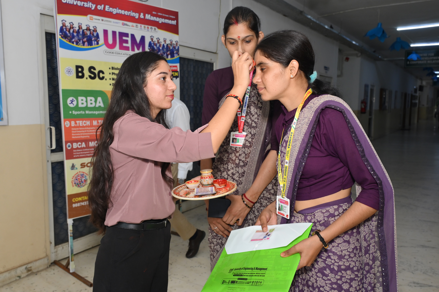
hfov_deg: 60.3
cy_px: 146
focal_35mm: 31
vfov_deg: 42.3
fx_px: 378
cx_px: 220
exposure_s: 1/160
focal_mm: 31
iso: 1000
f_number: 7.1
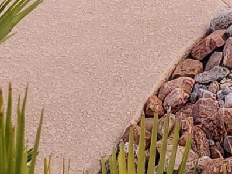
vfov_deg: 7.2
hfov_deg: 11.3
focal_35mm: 174
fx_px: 1165
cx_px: 202
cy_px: -413
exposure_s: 1/154
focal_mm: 6.4
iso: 12
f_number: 1.8
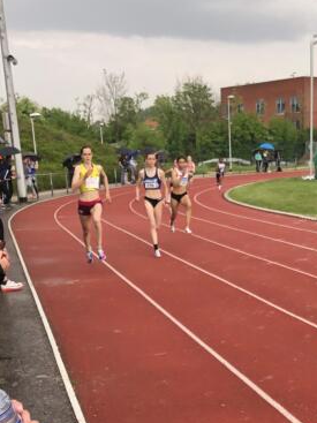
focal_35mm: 61
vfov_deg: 29.7
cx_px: 214
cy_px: 417
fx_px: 745
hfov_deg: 23.9
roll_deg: +2.3
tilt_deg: -18.5
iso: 20
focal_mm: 3.99
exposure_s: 1/213
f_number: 1.8
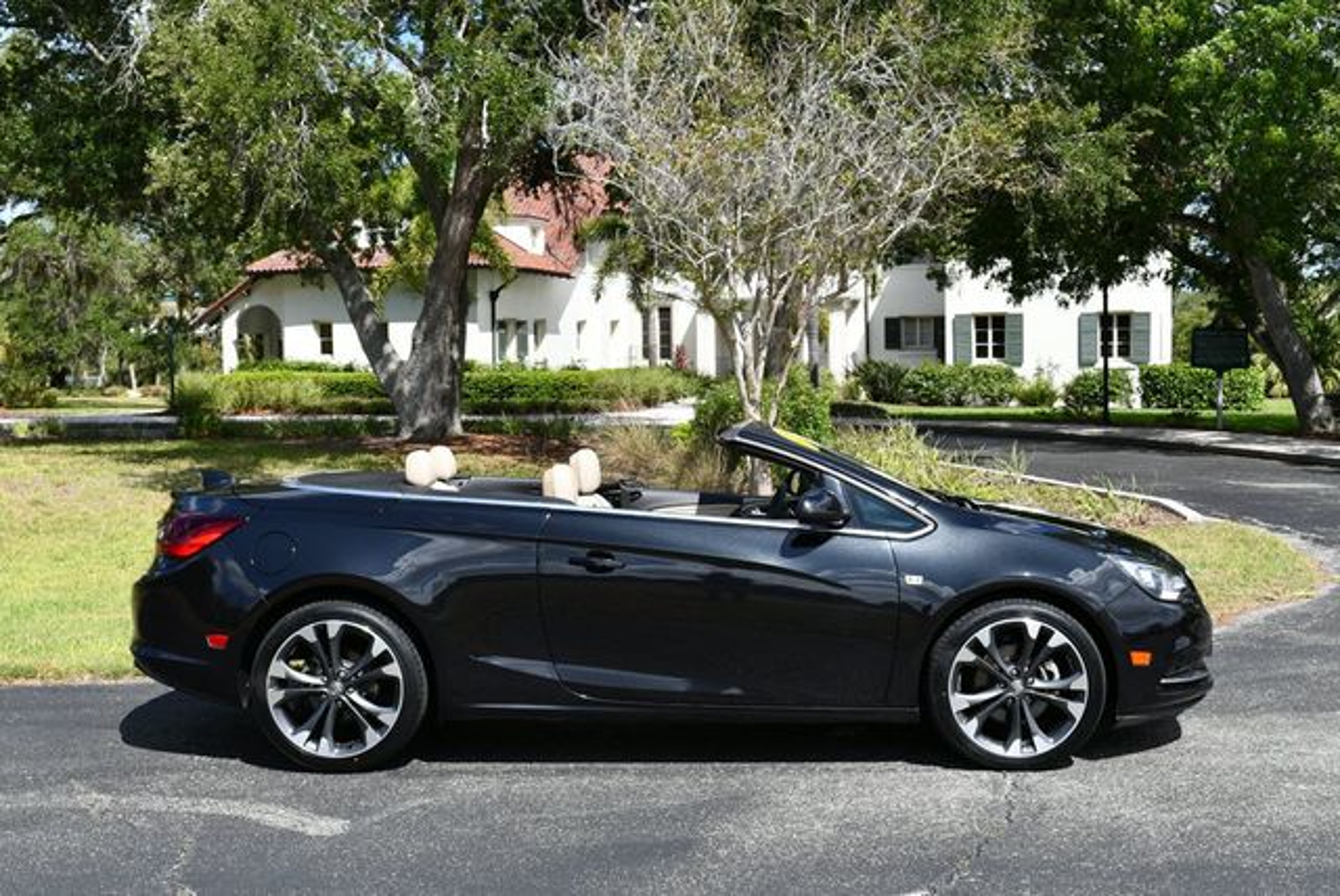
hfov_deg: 44.5
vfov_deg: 30.6
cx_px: 670
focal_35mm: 44
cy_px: 448
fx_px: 1639
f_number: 8
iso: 110
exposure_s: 1/250
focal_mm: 22
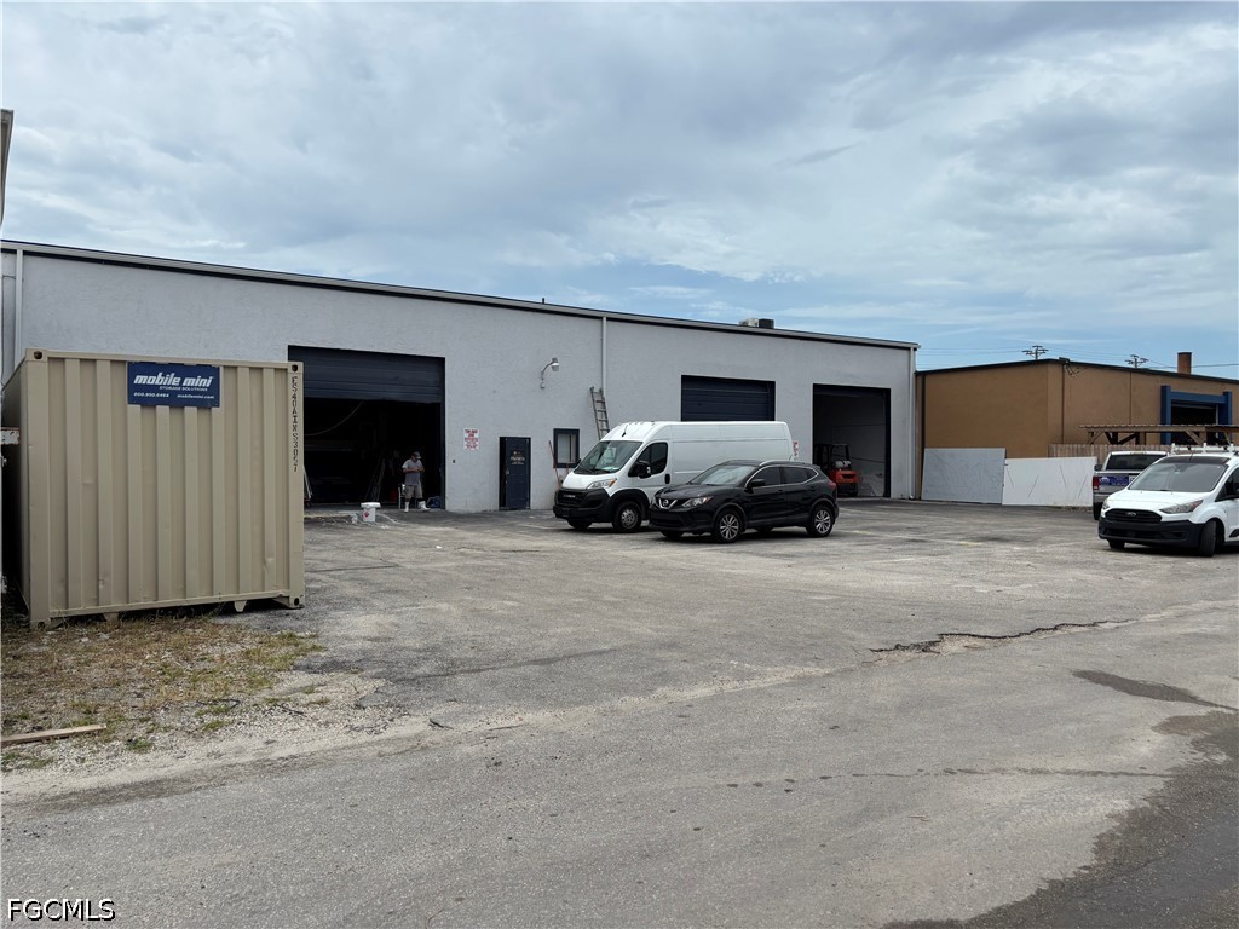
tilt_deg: +1.1
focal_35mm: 26
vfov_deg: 53.1
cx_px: 620
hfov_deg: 67.3
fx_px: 931
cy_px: 464
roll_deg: -0.5
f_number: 1.6
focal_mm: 5.96
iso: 50
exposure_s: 1/5348
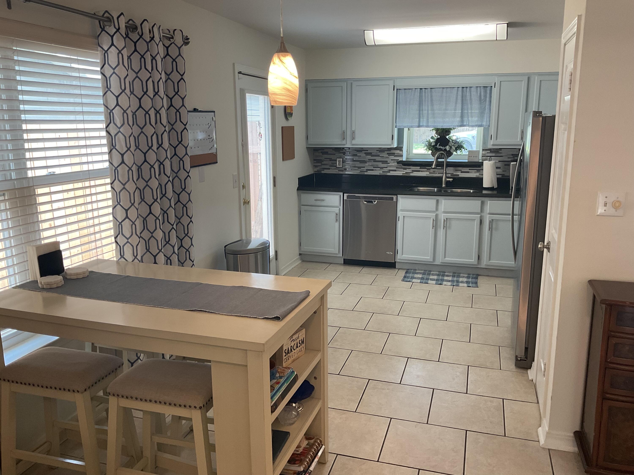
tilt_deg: -13.0
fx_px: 531
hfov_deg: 61.7
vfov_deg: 48.2
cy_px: 238
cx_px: 317
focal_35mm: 29
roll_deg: +0.7
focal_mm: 3
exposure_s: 1/60
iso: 50
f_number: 1.8
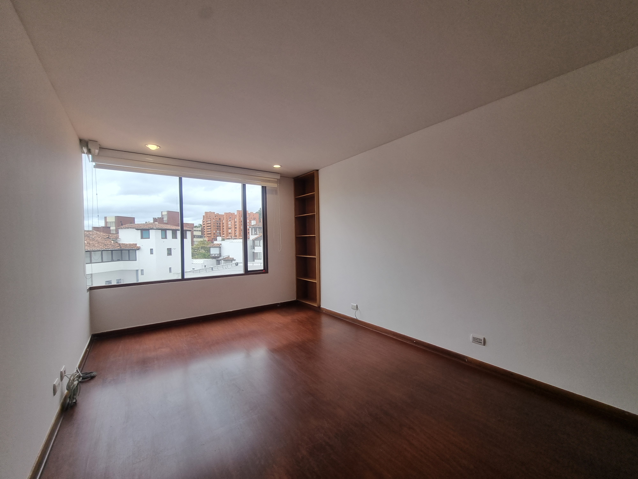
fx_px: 240
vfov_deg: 89.9
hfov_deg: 106.2
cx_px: 319
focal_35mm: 13
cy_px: 240
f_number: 2.2
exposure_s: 1/297
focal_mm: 2.2
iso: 50
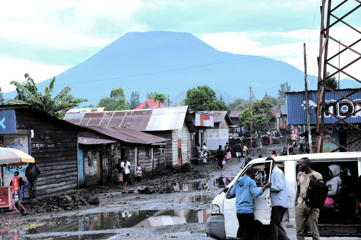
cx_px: 180
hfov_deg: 24.2
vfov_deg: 16.3
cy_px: 120
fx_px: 842
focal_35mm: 84
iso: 400
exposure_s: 1/100
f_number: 18
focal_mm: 56
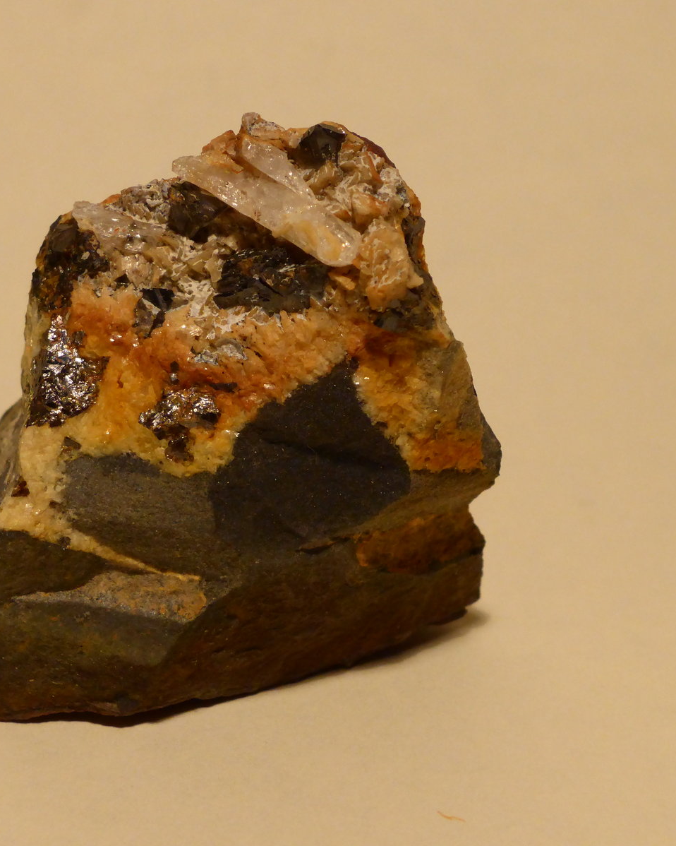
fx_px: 2577
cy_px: 423
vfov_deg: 18.6
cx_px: 229
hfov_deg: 14.9
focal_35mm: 103
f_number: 5
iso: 400
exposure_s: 1/50
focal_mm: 13.3
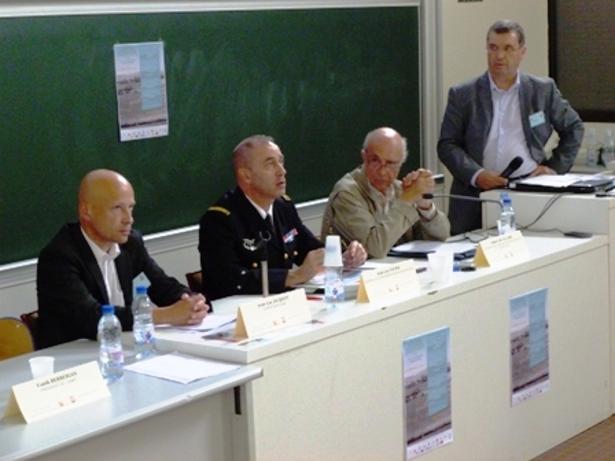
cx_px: 308
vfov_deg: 18.4
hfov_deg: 24.4
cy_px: 230
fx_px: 1421
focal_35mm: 80
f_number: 4.9
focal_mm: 14.2
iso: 800
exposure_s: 1/13
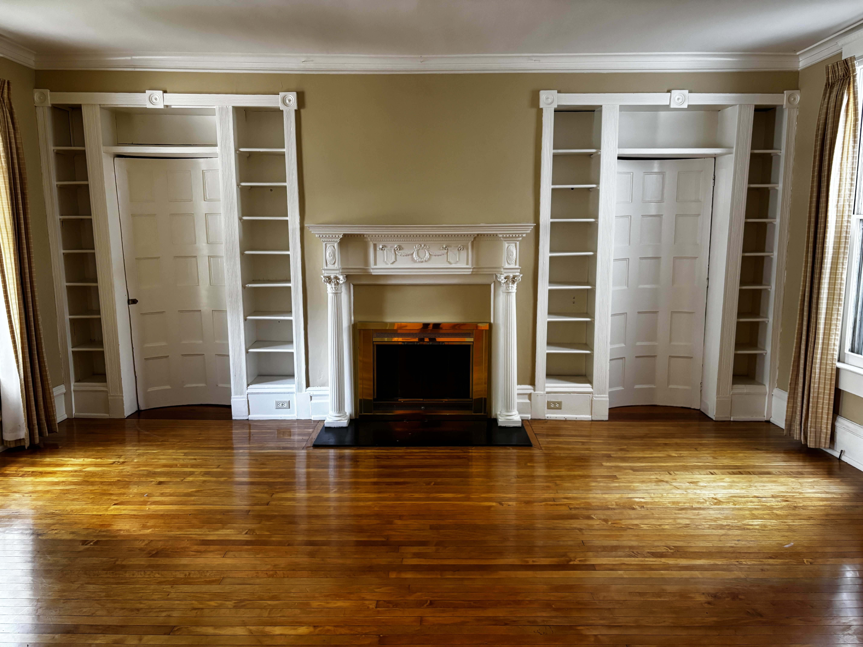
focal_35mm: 26
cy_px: 324
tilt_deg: -8.9
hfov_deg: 67.3
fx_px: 648
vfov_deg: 53.1
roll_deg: +0.5
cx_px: 432
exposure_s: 1/30
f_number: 1.6
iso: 500
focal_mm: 5.96
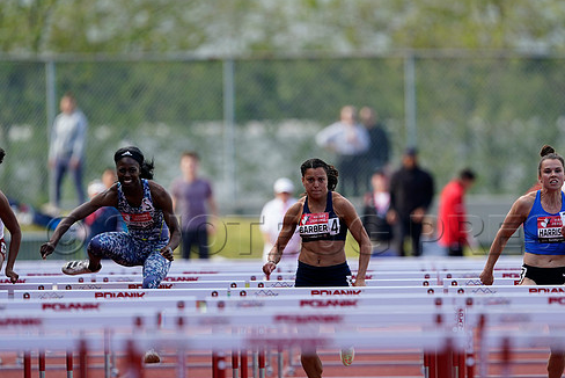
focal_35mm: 713
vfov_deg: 1.9
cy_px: 223
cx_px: 326
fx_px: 11196
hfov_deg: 2.9
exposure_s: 1/640
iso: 500
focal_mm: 600
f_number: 5
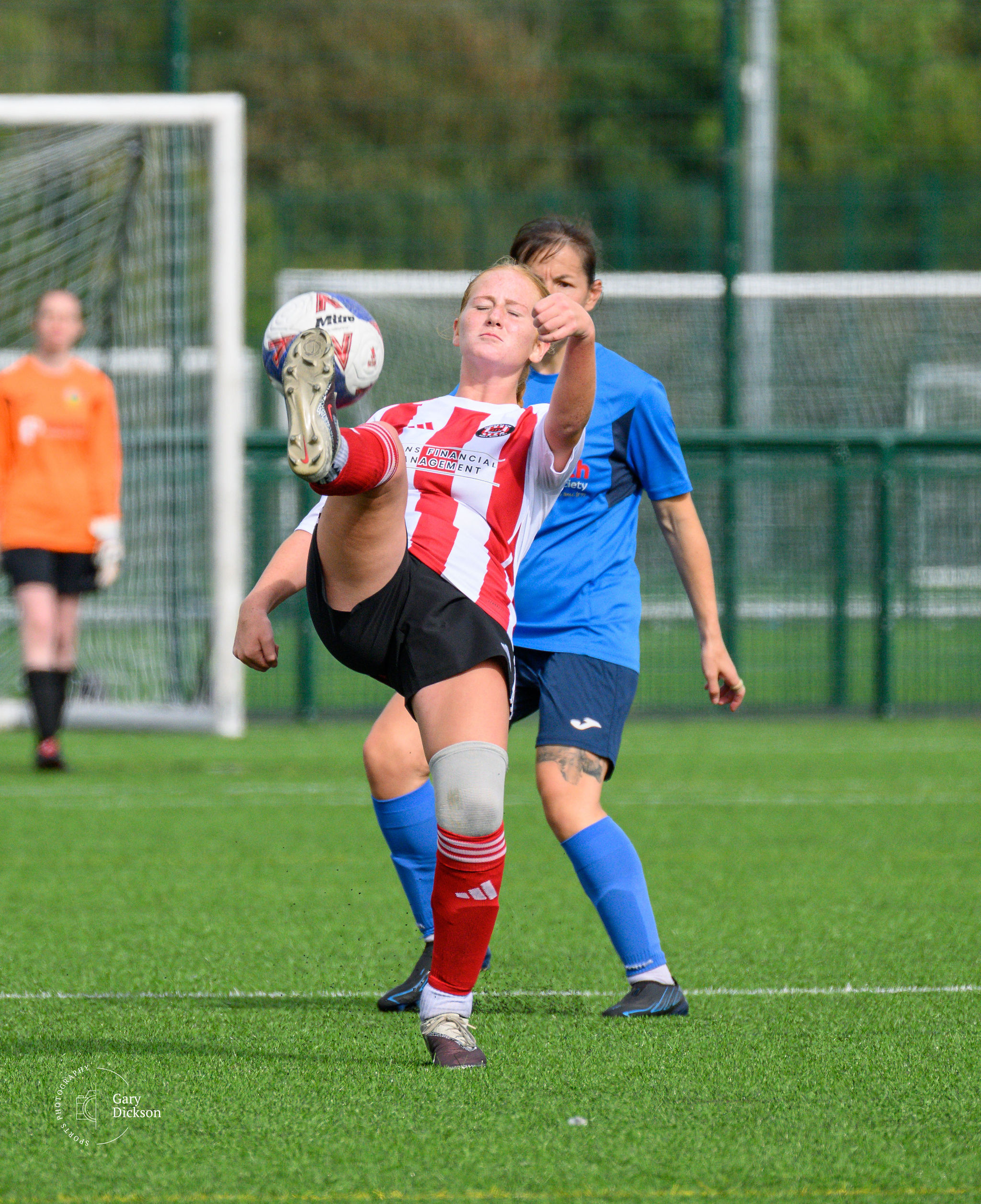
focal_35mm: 737
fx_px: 26451
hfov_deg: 2.1
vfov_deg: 2.6
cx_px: 432
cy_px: 359
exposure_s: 1/2000
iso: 560
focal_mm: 320
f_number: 5.3
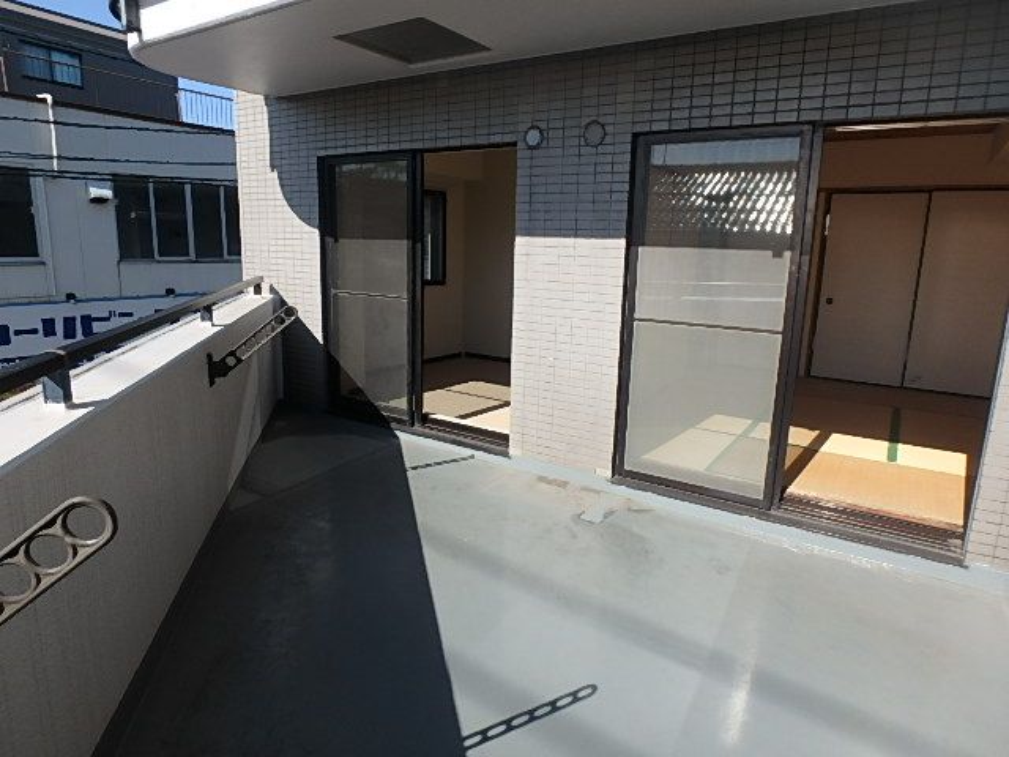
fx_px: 612
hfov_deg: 79.0
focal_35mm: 21
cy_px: 378
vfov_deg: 63.4
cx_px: 504
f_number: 3.5
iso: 125
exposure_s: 1/1000
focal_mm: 3.7
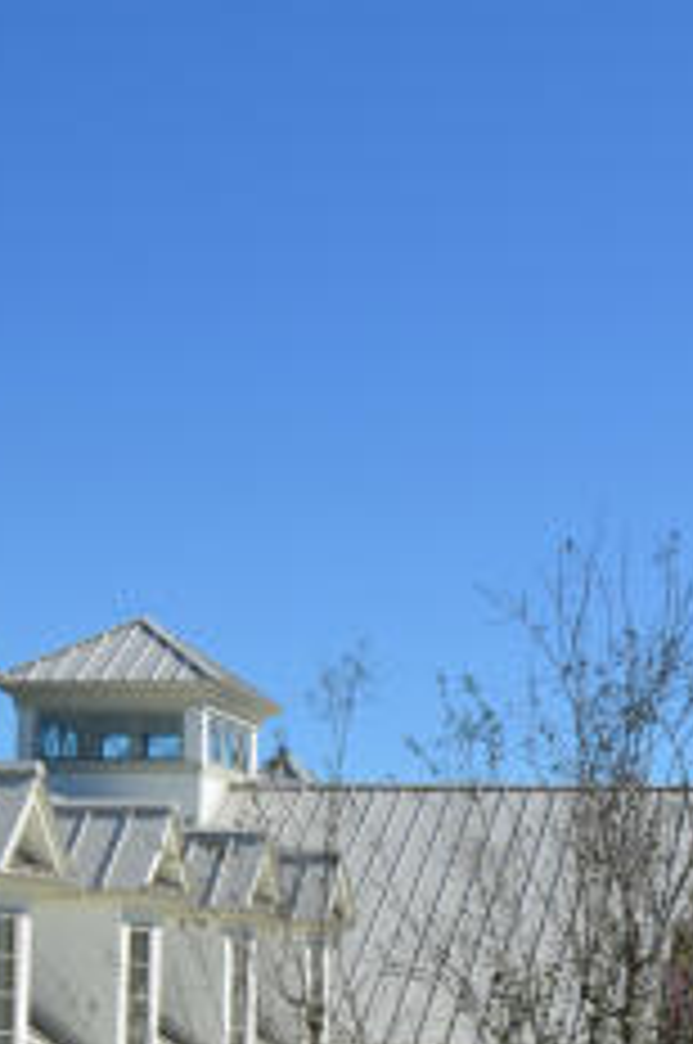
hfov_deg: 17.1
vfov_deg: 24.6
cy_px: 986
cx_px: 266
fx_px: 2304
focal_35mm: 80
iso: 100
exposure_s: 1/320
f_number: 9
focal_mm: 17
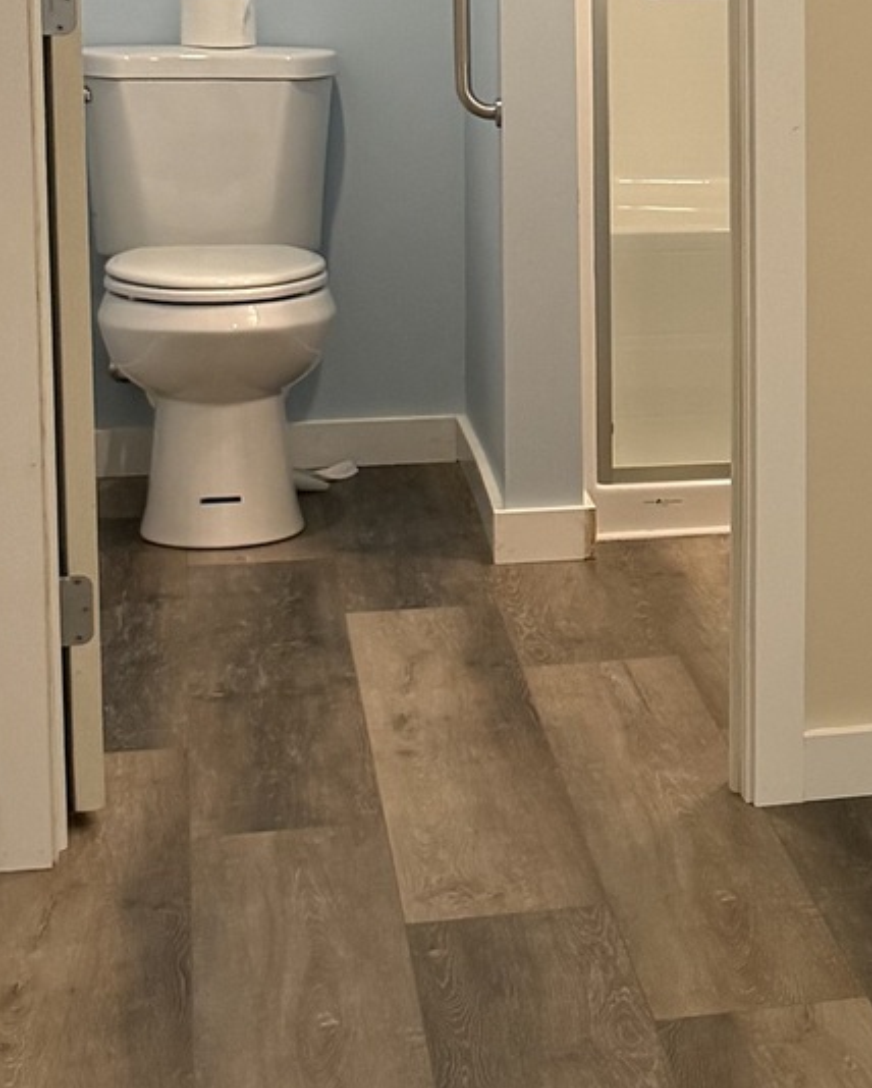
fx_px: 3255
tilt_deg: -6.1
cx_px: 1451
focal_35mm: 101
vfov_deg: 18.8
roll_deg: -2.1
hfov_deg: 13.9
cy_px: 208
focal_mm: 6.76
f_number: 1.78
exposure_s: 1/120
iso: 200
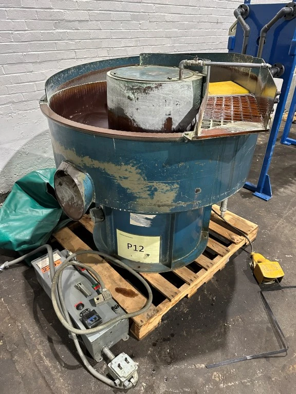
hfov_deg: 56.8
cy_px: 197
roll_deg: -1.9
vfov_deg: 71.6
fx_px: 274
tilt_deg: -30.1
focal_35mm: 24
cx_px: 148
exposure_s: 1/60
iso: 500
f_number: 1.78
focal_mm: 6.86
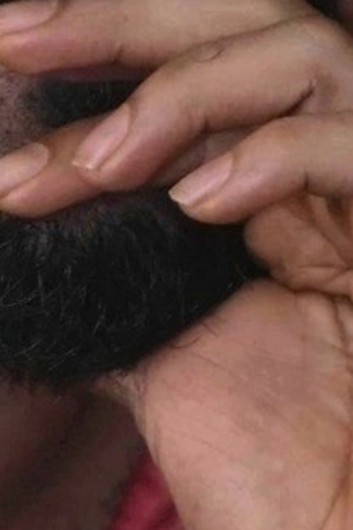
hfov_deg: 1.4
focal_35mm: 1003
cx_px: -40
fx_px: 14751
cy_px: 428
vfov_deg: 2.1
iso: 2500
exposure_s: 1/125
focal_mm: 112
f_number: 5.6
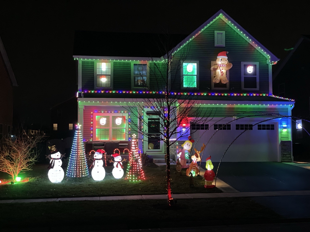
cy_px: 116
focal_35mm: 52
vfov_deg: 28.0
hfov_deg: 36.8
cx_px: 155
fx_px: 466
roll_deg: +0.4
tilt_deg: +3.3
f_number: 2
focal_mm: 6
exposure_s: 1/15
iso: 400
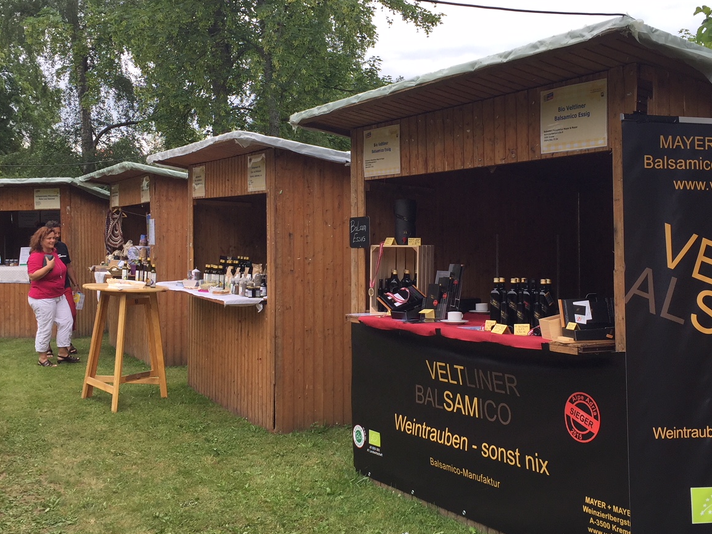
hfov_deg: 45.8
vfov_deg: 35.1
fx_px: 843
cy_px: 240
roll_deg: +0.5
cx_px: 370
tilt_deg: +0.0
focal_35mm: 41
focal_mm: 4.15
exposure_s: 1/347
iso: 32
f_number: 2.2
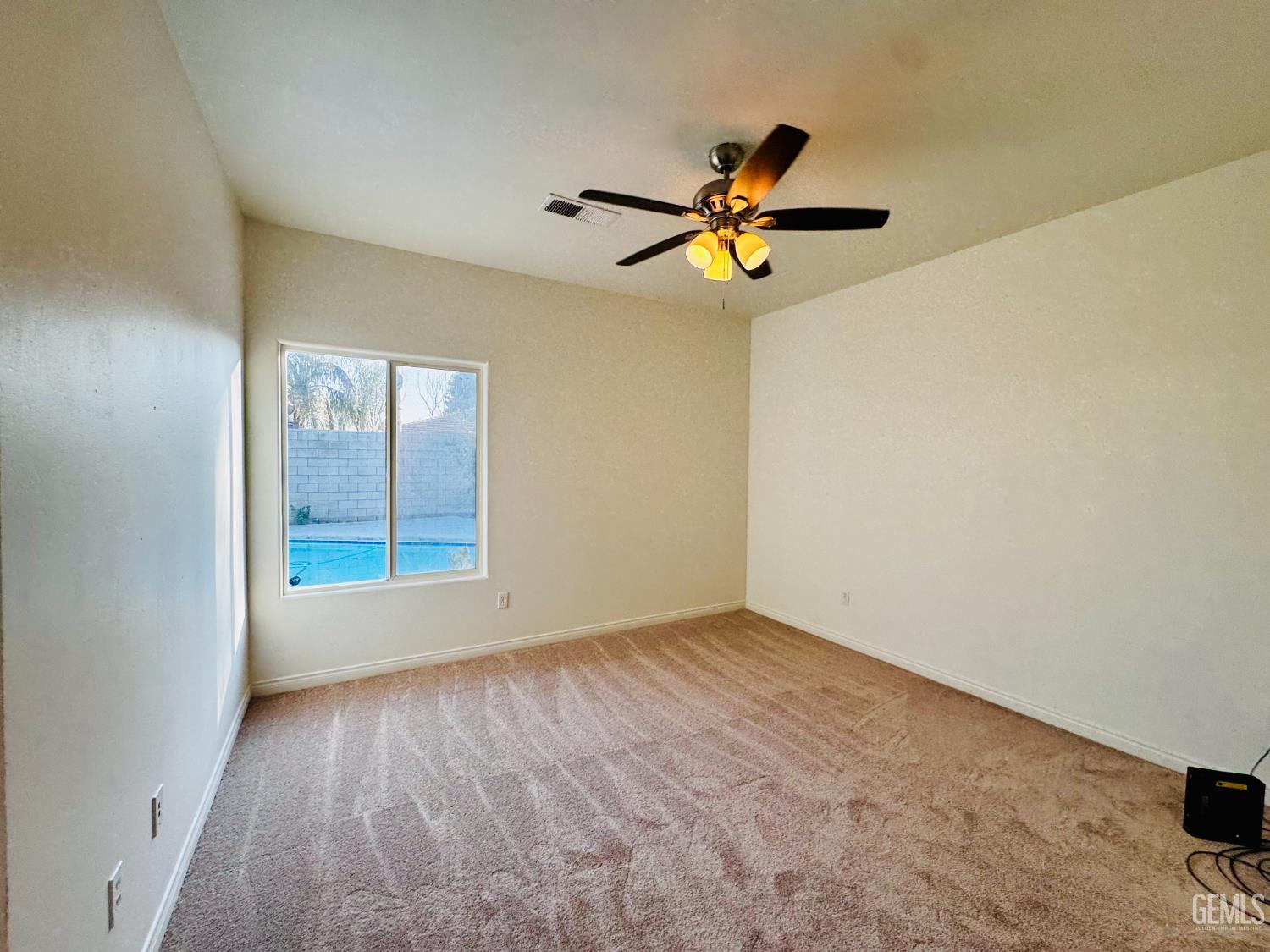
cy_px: 476
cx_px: 635
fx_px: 514
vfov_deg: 85.7
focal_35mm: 14
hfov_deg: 102.1
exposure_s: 1/120
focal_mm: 2.22
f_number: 2.2
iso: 125
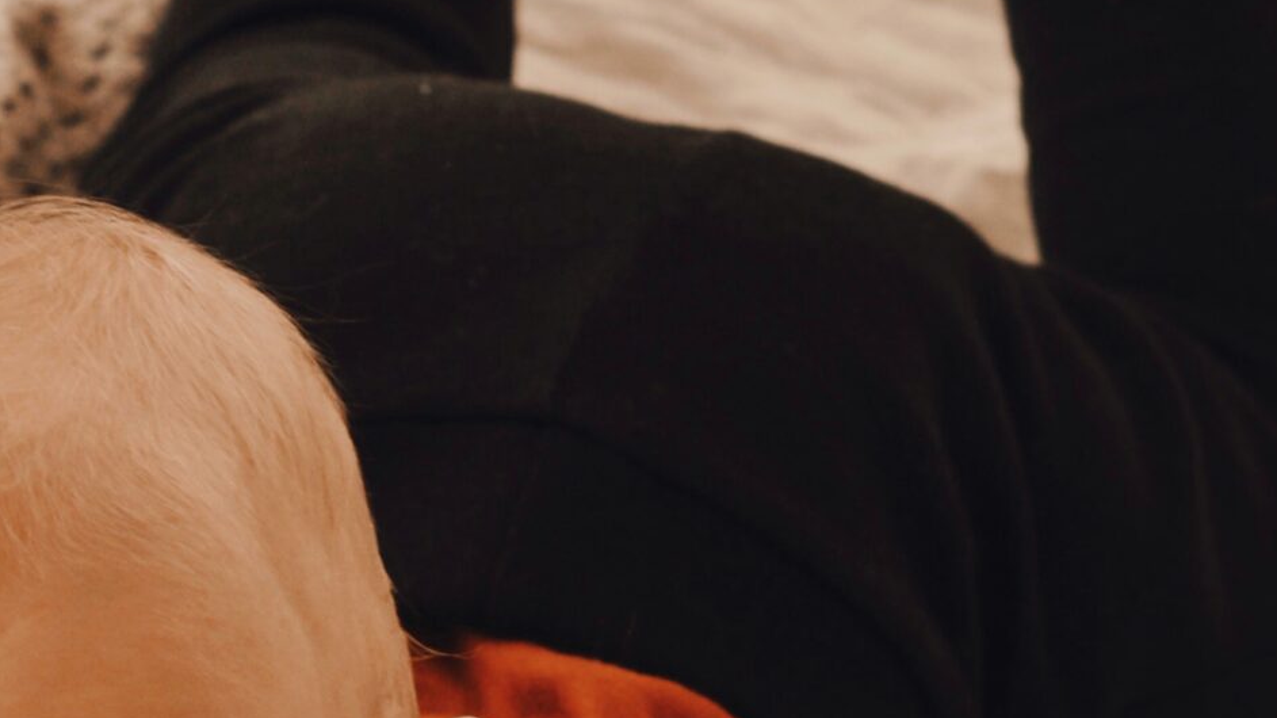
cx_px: 238
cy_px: 1158
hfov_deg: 10.1
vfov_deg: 5.6
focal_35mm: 213
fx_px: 7211
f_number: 5
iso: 400
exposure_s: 1/100
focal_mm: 50
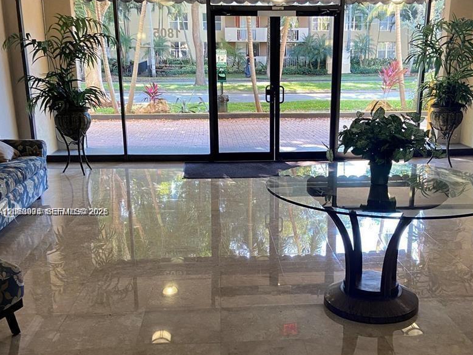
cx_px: 269
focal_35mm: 40
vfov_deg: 35.8
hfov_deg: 46.7
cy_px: 212
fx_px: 547
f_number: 1.8
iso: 100
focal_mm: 4.25
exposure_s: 1/60
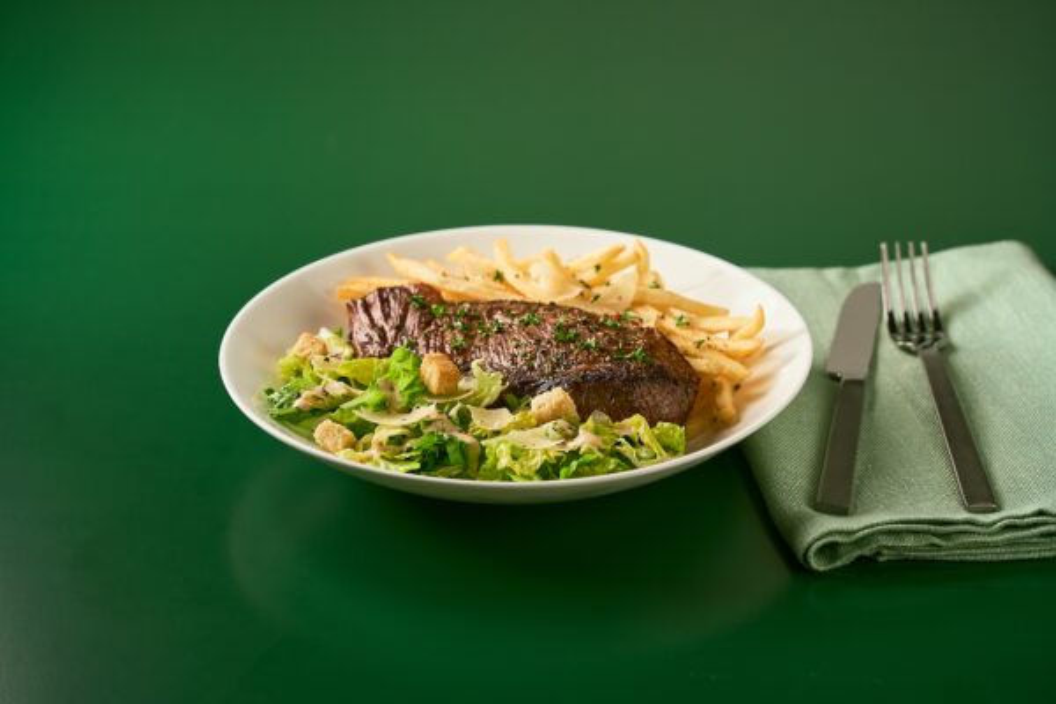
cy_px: 352
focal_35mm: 97
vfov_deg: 14.1
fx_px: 2845
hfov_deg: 21.0
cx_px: 528
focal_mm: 97
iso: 400
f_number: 5.6
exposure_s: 1/80
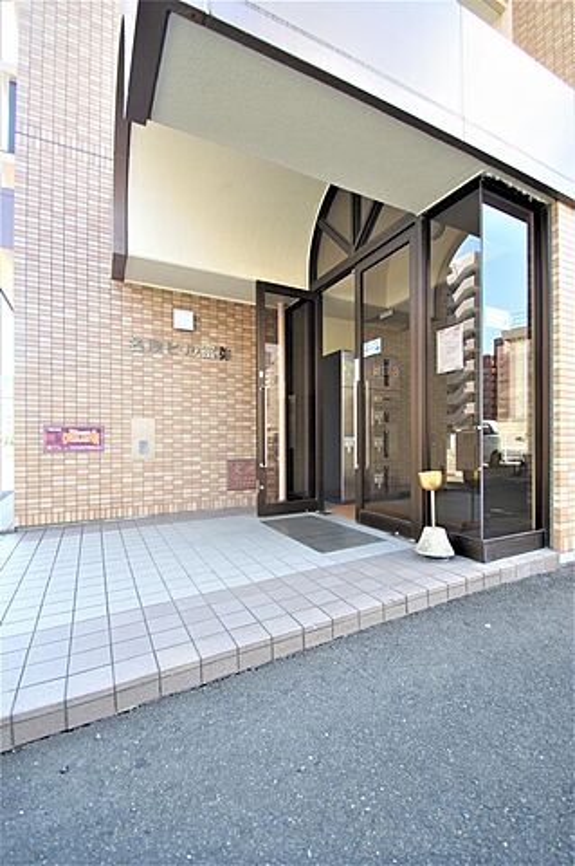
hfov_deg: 77.2
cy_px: 433
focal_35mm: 15
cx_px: 288
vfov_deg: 100.4
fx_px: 360
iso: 100
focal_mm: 10
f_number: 4.5
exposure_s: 1/50
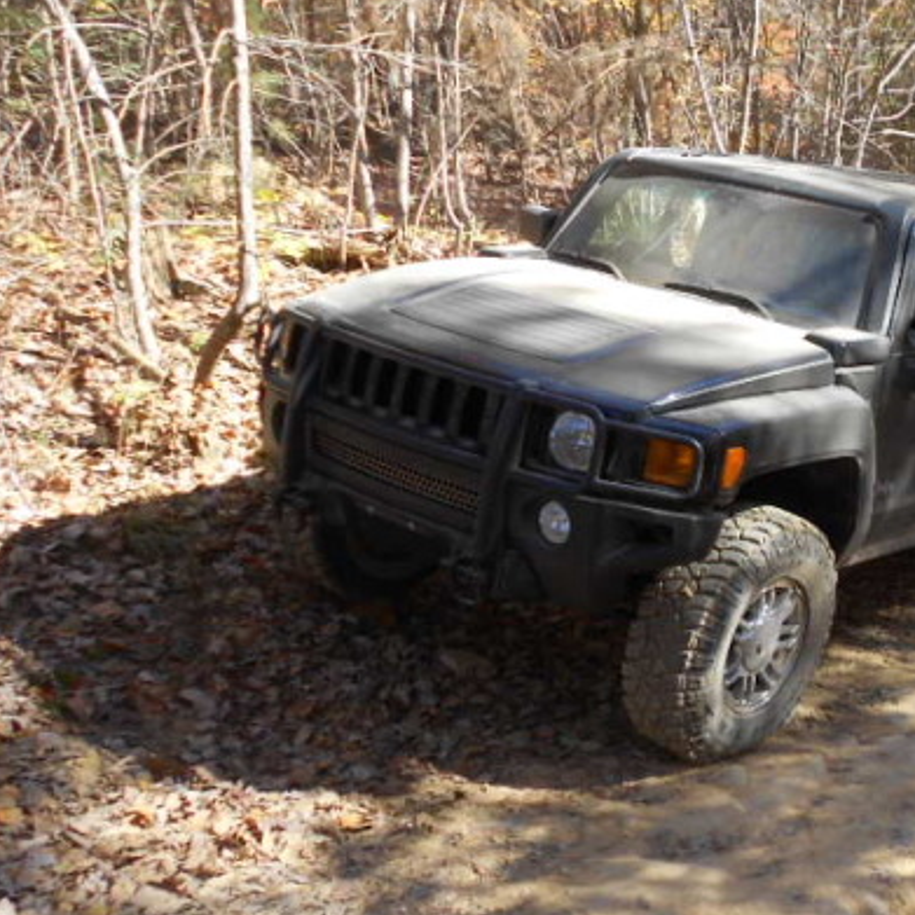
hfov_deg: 34.2
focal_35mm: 47
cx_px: 814
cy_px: 391
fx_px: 1406
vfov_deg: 36.0
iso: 80
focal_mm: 4.6
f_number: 3.2
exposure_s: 1/200
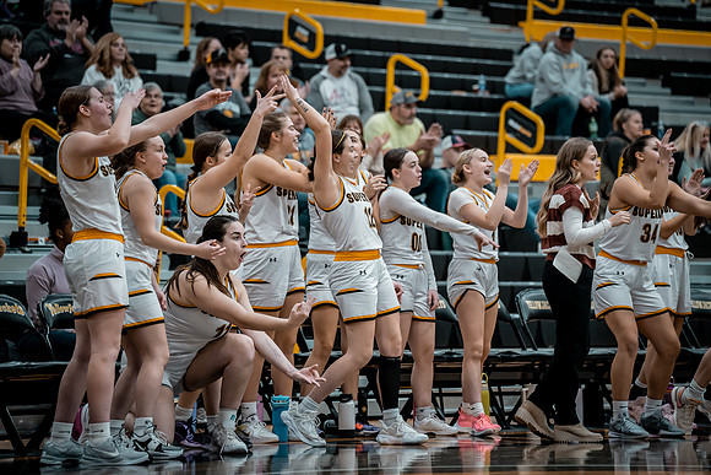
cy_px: 223
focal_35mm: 169
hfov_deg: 12.1
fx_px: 3342
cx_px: 380
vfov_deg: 8.1
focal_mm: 150
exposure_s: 1/640
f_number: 2.8
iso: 1600
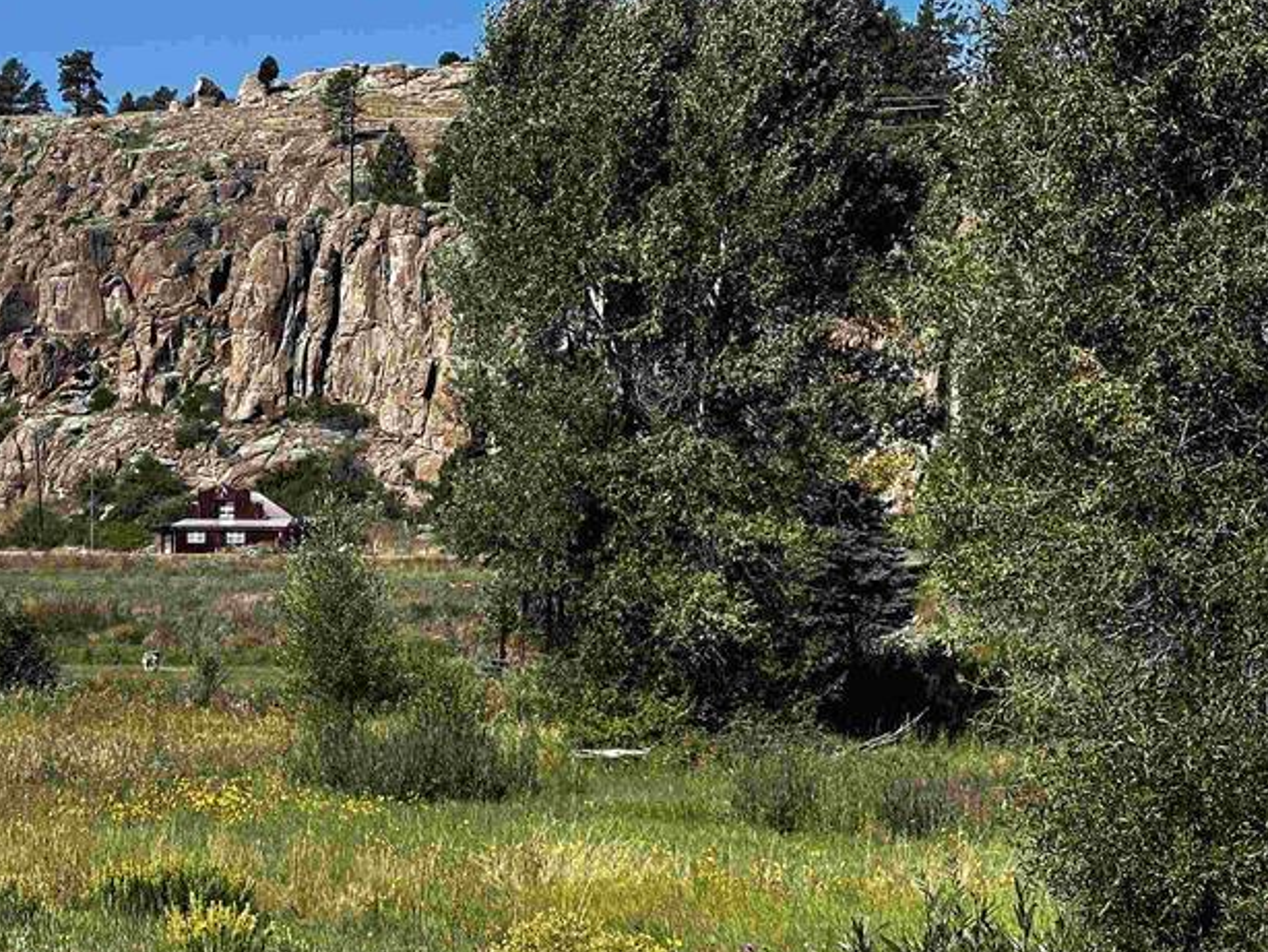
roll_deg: +0.4
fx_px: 2932
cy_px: 547
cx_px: 452
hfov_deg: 24.3
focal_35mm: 80
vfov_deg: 18.4
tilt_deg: +1.2
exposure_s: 1/2890
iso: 64
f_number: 1.78
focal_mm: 6.86
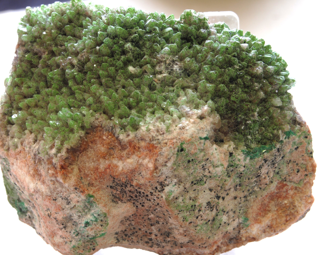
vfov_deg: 11.3
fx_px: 1284
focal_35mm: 136
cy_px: 128
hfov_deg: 14.2
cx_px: 144
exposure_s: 8
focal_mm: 80
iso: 100
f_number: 16
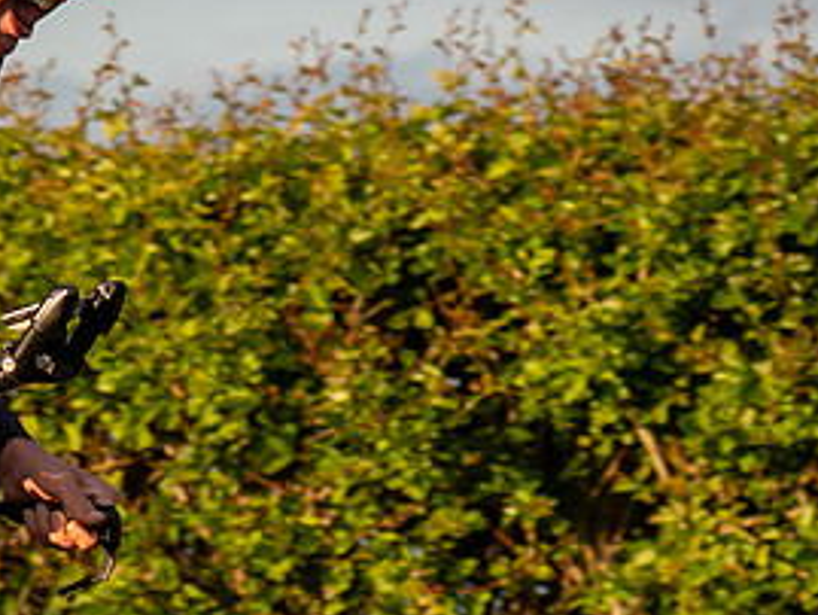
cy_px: 224
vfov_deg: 4.3
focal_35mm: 344
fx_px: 8133
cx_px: 53
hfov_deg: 5.7
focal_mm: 70
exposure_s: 1/1000
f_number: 4
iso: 320
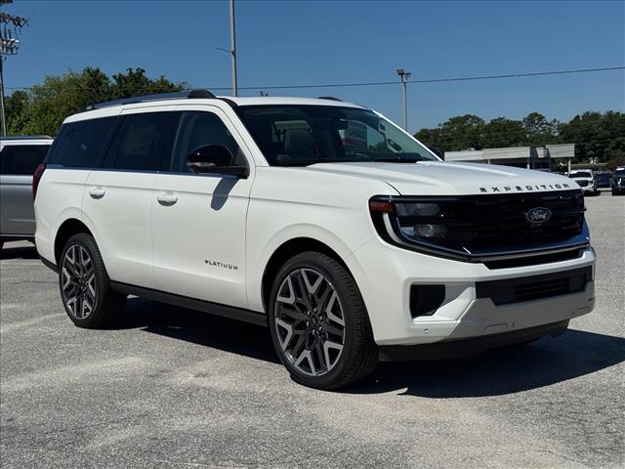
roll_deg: +1.1
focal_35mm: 48
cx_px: 312
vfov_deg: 30.3
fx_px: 867
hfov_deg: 39.7
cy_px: 234
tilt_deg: -4.5
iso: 64
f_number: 1.78
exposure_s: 1/12500
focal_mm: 6.76
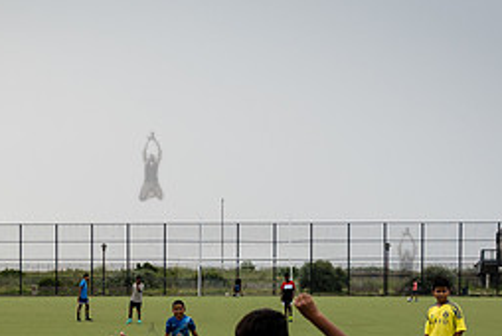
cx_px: 89
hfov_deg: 20.9
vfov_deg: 14.0
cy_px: 354
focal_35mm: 96
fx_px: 1340
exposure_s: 1/2500
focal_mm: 36
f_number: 4
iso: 250
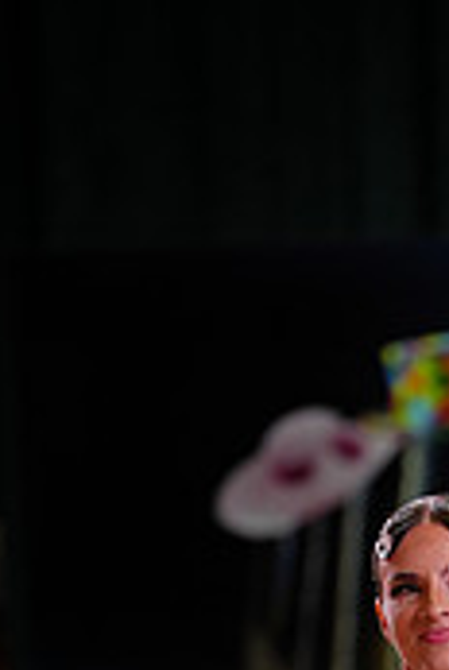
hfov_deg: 2.4
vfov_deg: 3.6
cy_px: 1061
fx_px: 10658
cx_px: 579
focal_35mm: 572
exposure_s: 1/400
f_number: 3.5
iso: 500
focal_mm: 171
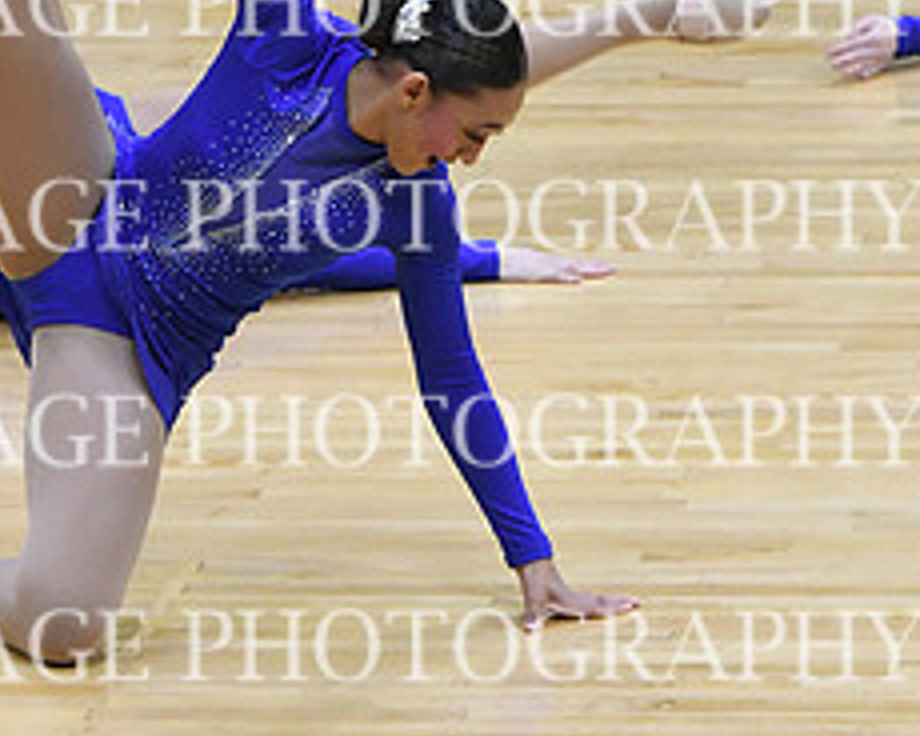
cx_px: 154
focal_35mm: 479
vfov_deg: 3.2
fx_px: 13042
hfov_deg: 4.0
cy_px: 108
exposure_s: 1/400
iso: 4000
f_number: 3.5
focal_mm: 135
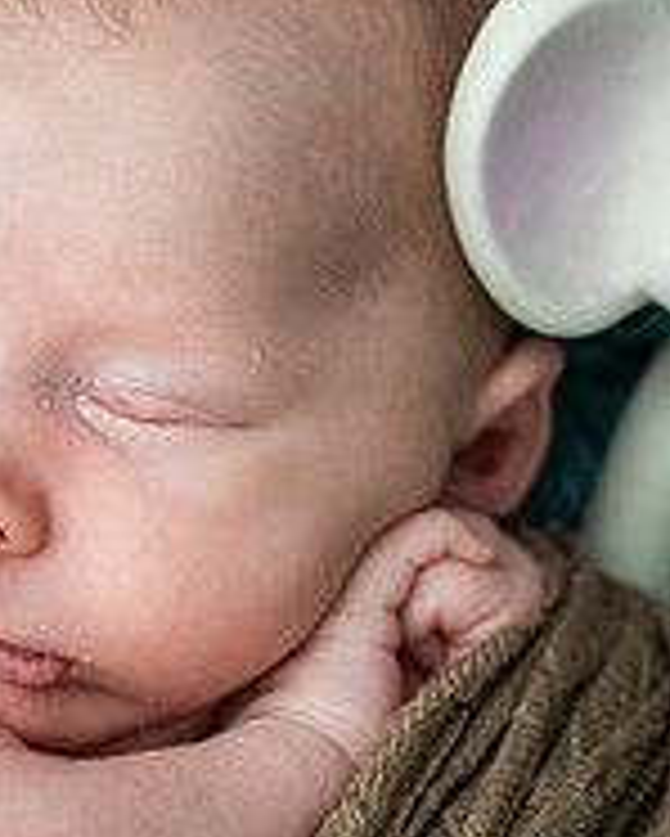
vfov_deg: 13.2
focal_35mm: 146
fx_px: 3616
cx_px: 540
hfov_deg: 10.6
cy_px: 560
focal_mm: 50
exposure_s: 1/320
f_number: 3.2
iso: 1000
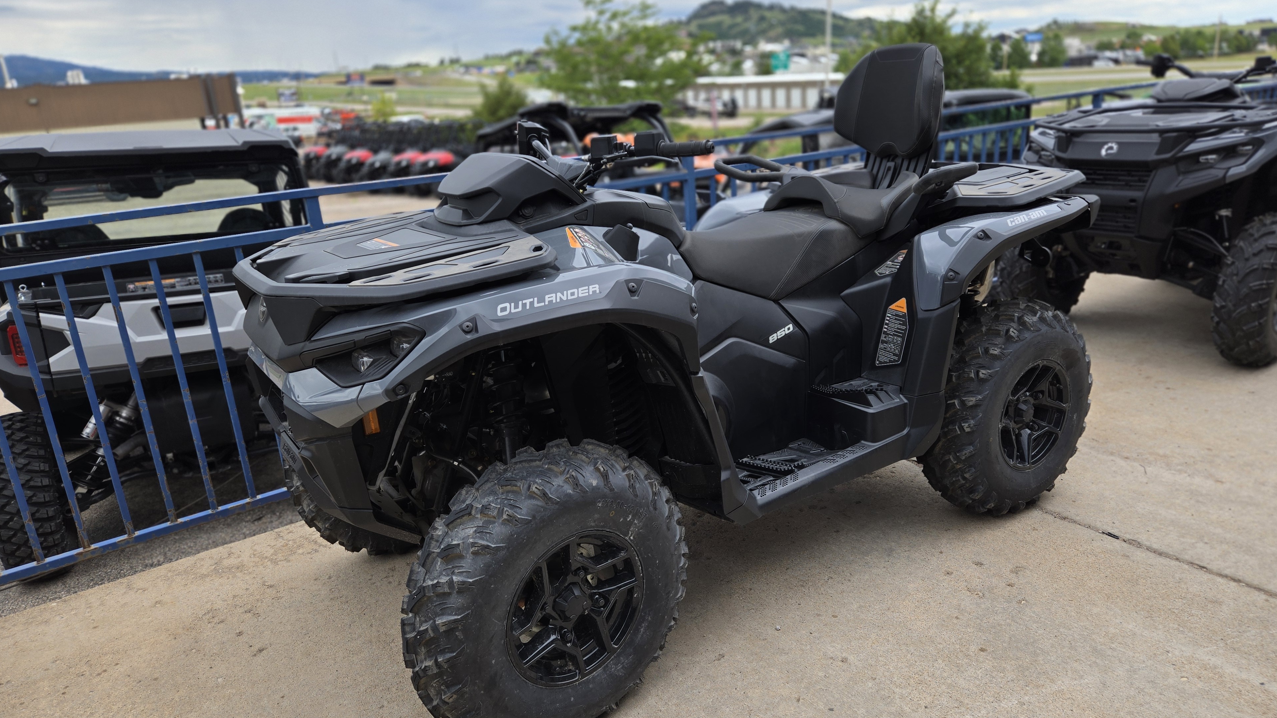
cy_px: 349
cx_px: 659
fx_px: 880
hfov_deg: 71.9
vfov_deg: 44.4
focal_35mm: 26
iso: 25
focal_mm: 5.4
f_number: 1.8
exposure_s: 1/568
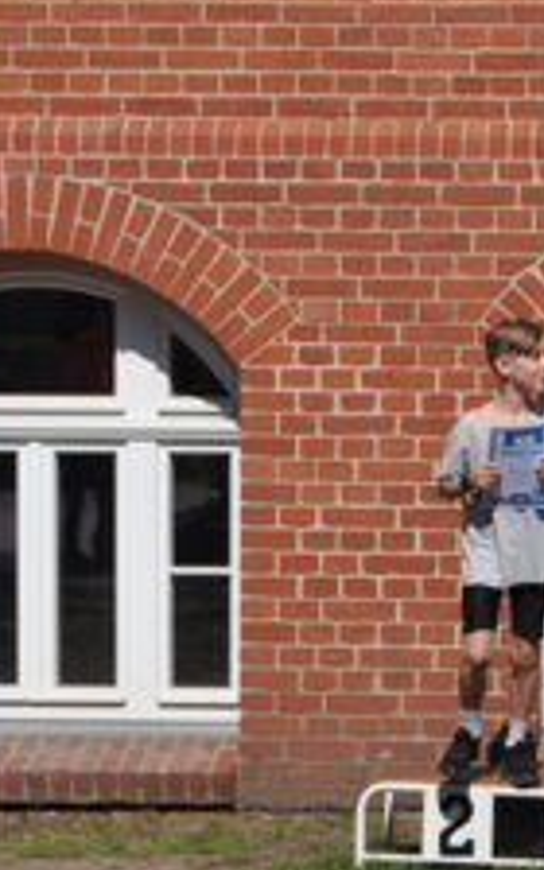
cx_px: 676
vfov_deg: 14.0
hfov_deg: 8.6
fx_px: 3556
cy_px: 489
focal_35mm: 150
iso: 400
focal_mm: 55
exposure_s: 1/2000
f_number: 8
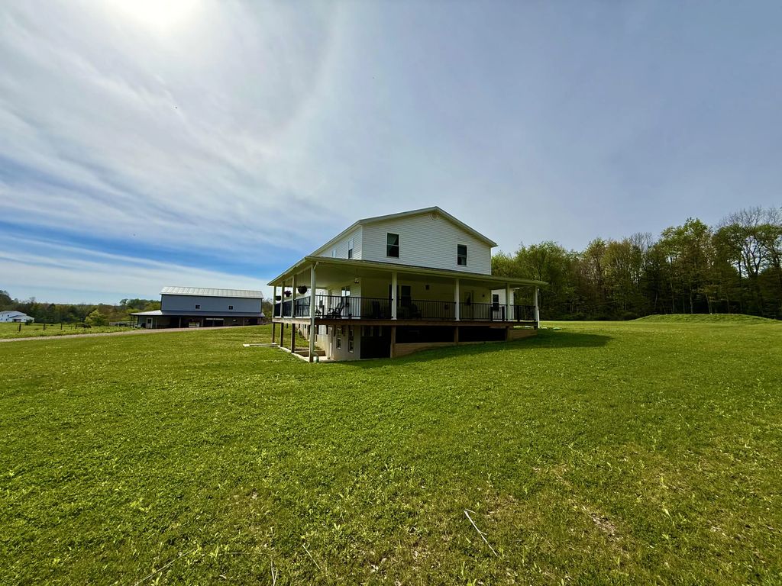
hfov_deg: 102.1
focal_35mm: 14
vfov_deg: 85.7
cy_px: 293
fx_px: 316
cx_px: 391
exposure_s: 1/3663
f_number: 2.2
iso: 50
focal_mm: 2.22
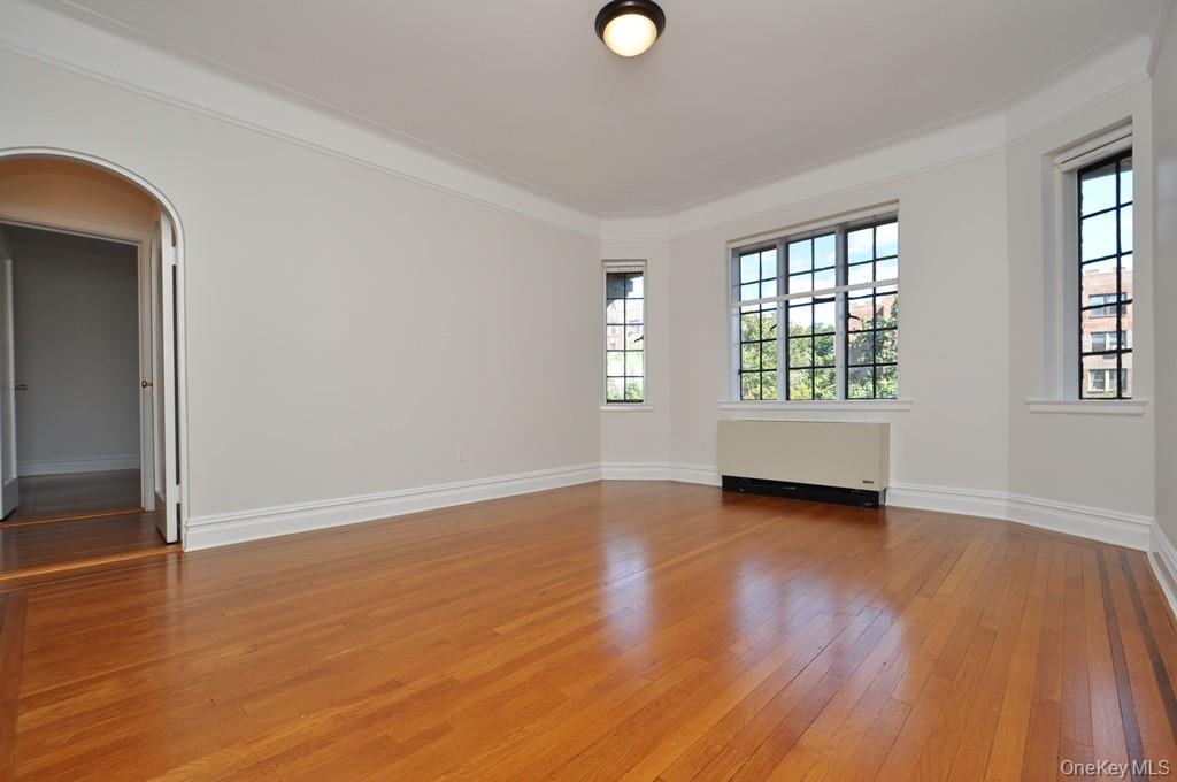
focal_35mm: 15
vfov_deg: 77.2
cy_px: 391
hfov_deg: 100.5
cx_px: 588
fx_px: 490
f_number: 5.6
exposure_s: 1/125
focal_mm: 10
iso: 250
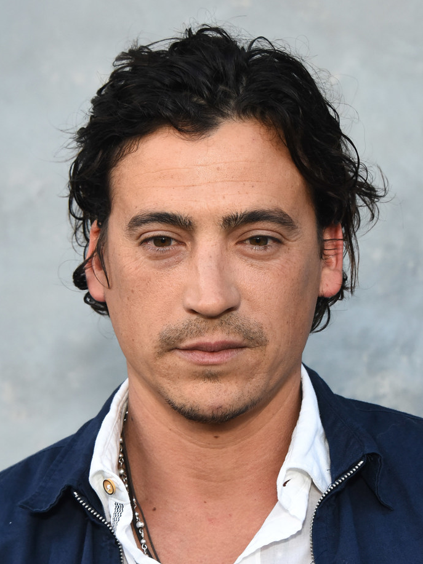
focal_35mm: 114
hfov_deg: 13.0
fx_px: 1859
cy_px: 265
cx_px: 211
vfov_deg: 17.3
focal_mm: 105
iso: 1600
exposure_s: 1/100
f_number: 7.1
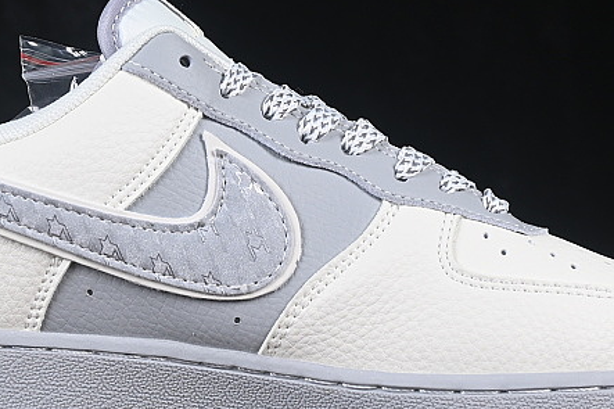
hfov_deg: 11.2
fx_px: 3120
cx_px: 276
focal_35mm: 183
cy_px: 173
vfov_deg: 7.5
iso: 160
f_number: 8
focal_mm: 50
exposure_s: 1/80
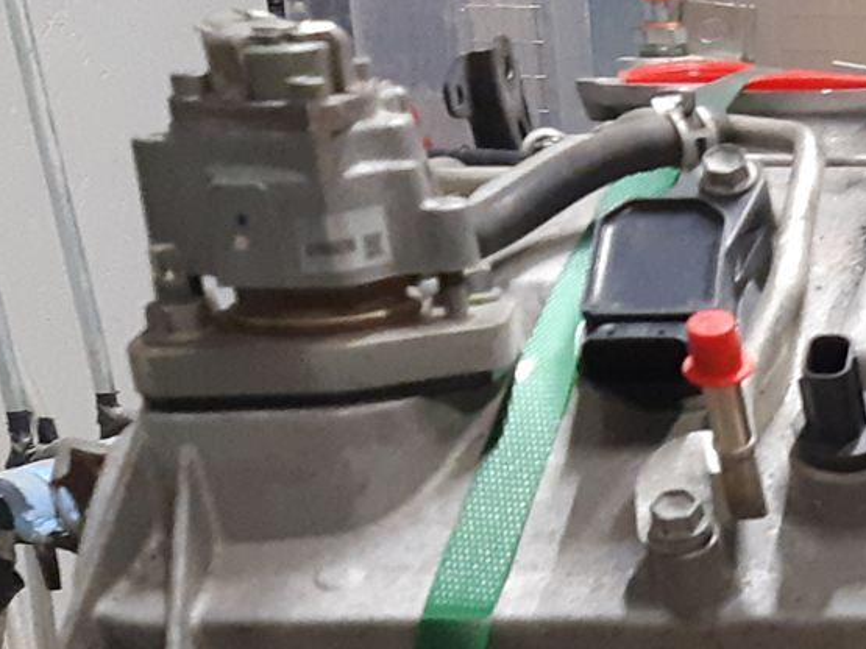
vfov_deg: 14.5
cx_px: 1273
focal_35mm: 96
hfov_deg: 18.3
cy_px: 936
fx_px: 2401
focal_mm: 3.93
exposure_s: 1/50
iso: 320
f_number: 1.7
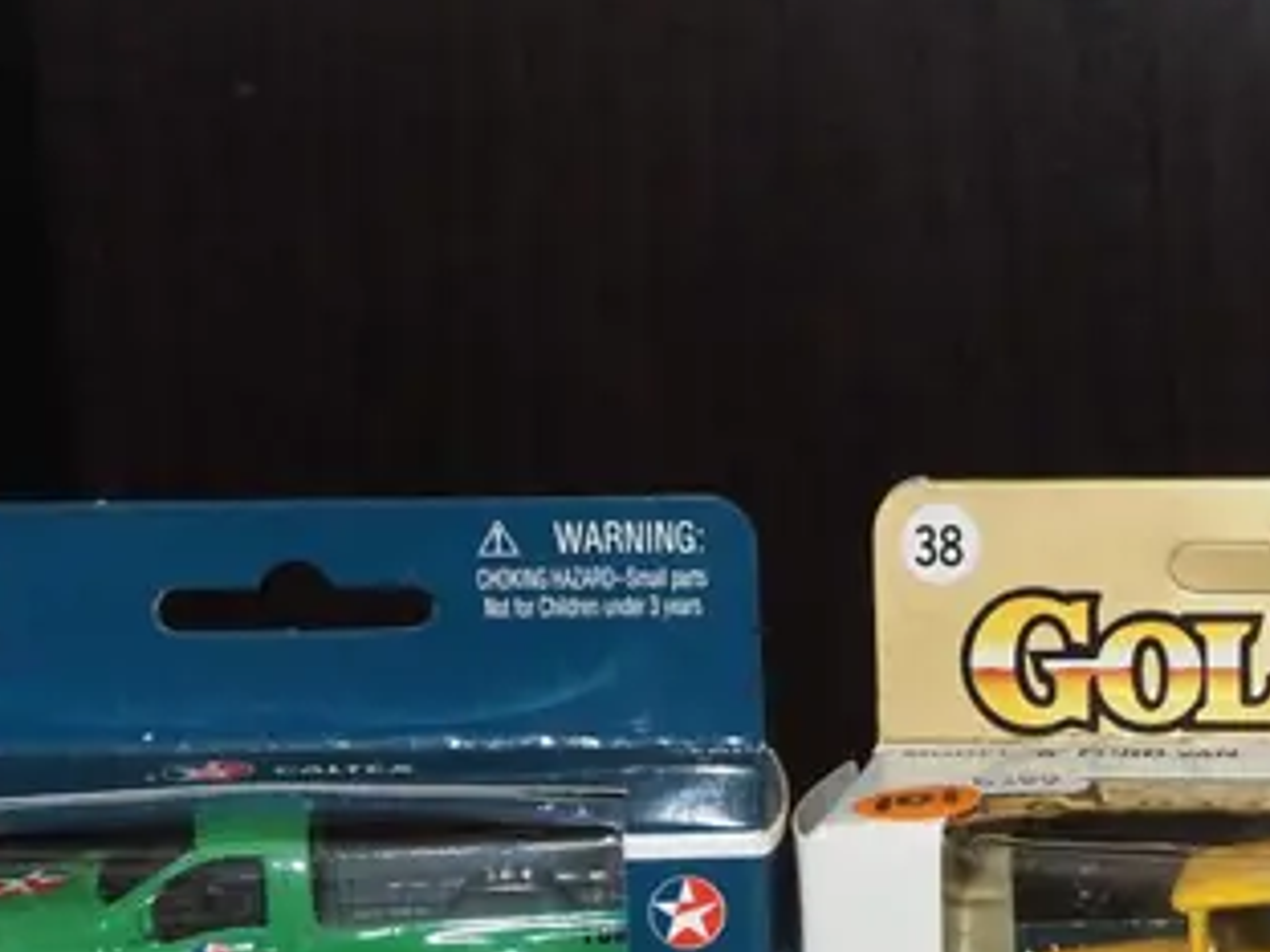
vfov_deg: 13.9
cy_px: 928
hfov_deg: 18.2
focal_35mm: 105
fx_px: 3852
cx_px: 1282
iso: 1600
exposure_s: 1/60
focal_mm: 16
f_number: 5.6
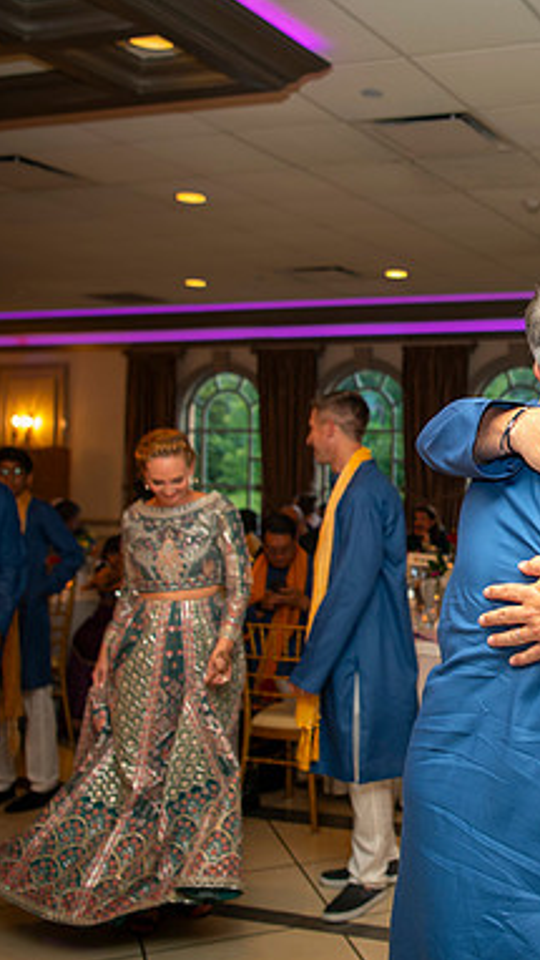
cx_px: 605
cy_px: 440
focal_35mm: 43
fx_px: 1094
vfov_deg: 47.3
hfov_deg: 25.5
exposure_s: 1/160
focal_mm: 24
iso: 800
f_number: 2.8
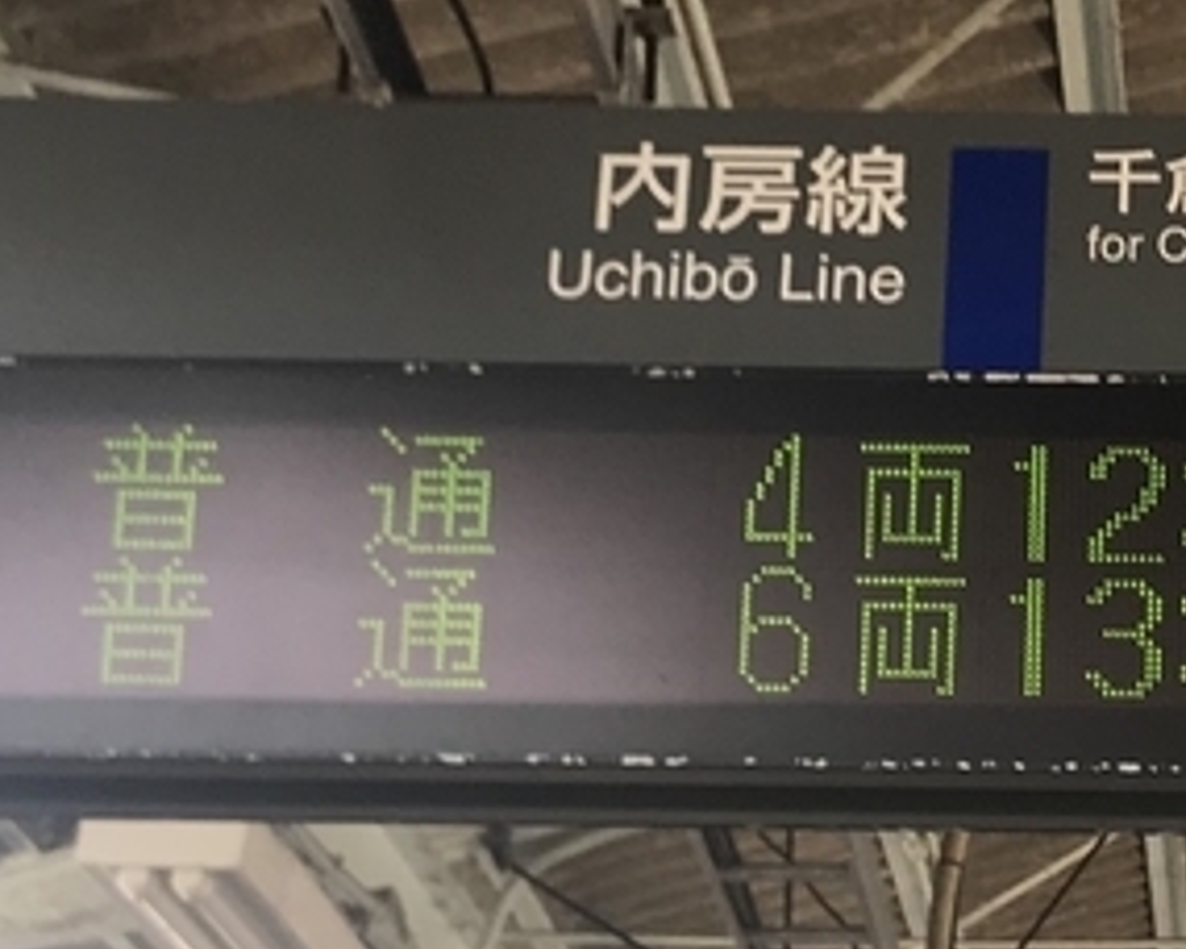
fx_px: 4037
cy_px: 562
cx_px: 1186
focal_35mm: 115
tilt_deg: +21.9
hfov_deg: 16.4
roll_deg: -0.4
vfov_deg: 13.4
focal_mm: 3.99
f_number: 1.8
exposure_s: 1/120
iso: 25
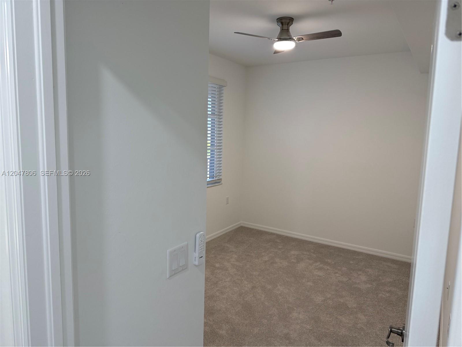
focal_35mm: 24
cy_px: 174
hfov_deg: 71.6
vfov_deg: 56.8
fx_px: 320
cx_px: 231
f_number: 1.78
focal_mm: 6.76
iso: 160
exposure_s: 1/124
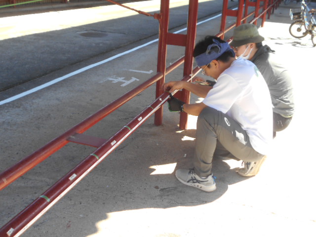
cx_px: 158
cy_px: 118
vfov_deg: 36.8
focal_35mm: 39
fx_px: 356
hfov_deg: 47.9
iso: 160
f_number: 3.9
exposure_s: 1/250
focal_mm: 6.7
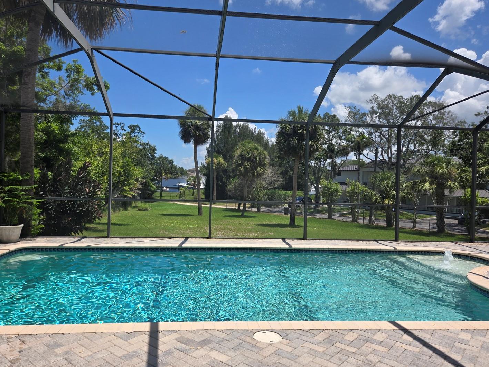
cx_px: 232
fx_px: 367
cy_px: 180
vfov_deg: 53.1
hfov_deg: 67.2
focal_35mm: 26
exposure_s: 1/1325
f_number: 1.8
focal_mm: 5.4
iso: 25
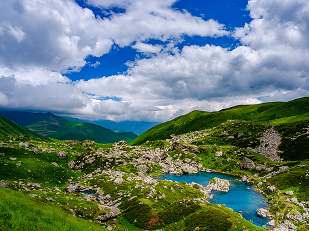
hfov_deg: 73.4
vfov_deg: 58.8
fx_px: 205
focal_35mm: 23
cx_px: 180
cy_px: 115
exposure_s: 1/50
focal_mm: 12.6
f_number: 8
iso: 160
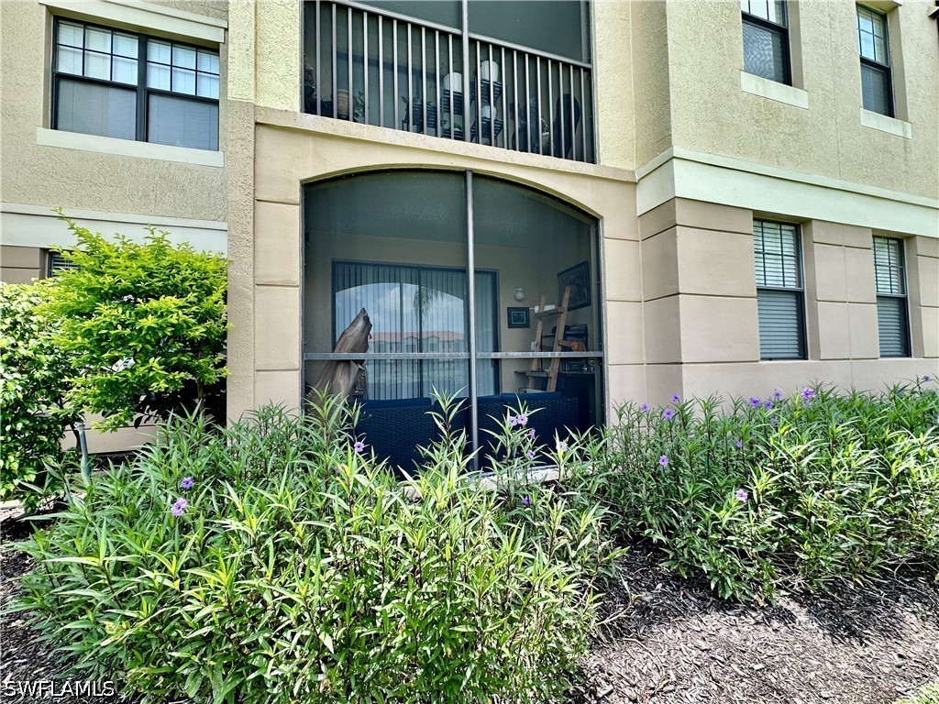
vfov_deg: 85.7
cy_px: 352
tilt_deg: +2.3
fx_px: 380
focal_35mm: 14
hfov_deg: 102.1
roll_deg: +1.1
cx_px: 470
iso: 40
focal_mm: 2.22
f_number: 2.2
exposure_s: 1/249
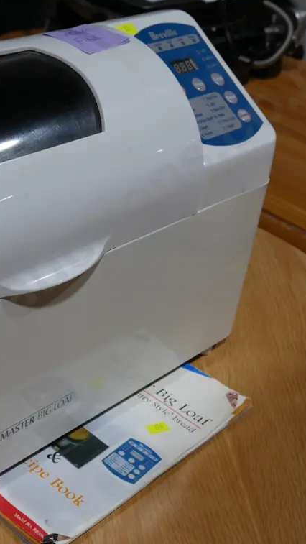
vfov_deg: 35.4
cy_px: 268
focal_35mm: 59
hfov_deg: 20.1
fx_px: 851
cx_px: 52
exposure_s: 1/100
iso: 200
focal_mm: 20
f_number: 5.6
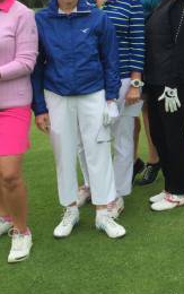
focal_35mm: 68
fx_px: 544
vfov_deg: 29.7
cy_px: 71
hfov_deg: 17.4
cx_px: 270
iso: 32
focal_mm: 4.15
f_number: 2.2
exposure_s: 1/807
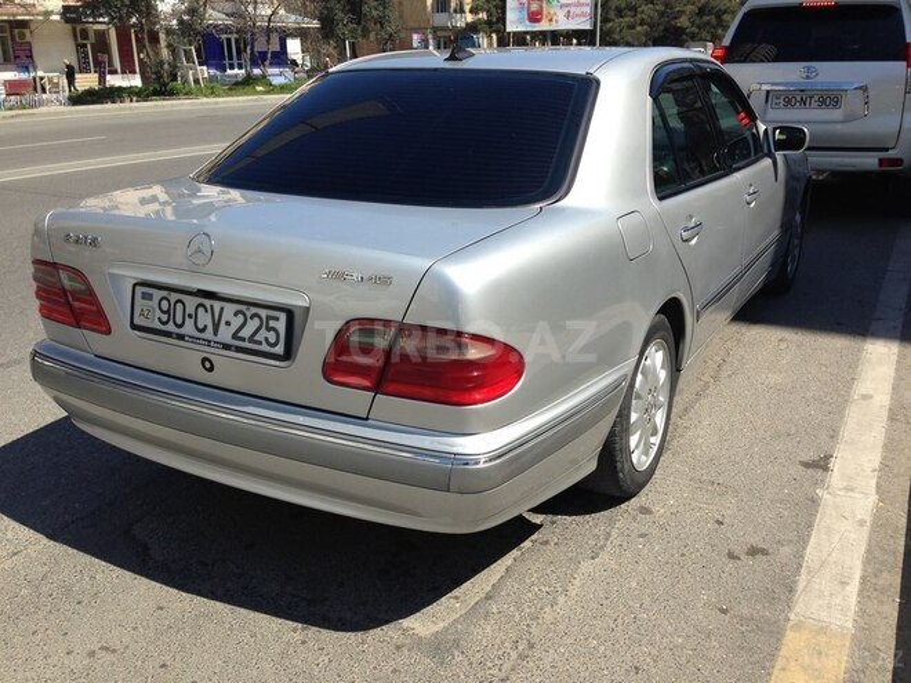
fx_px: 868
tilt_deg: -17.9
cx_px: 456
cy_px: 342
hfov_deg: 55.4
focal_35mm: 33
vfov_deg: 42.9
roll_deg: +1.4
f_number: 2.4
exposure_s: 1/1290
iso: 50
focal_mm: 4.12
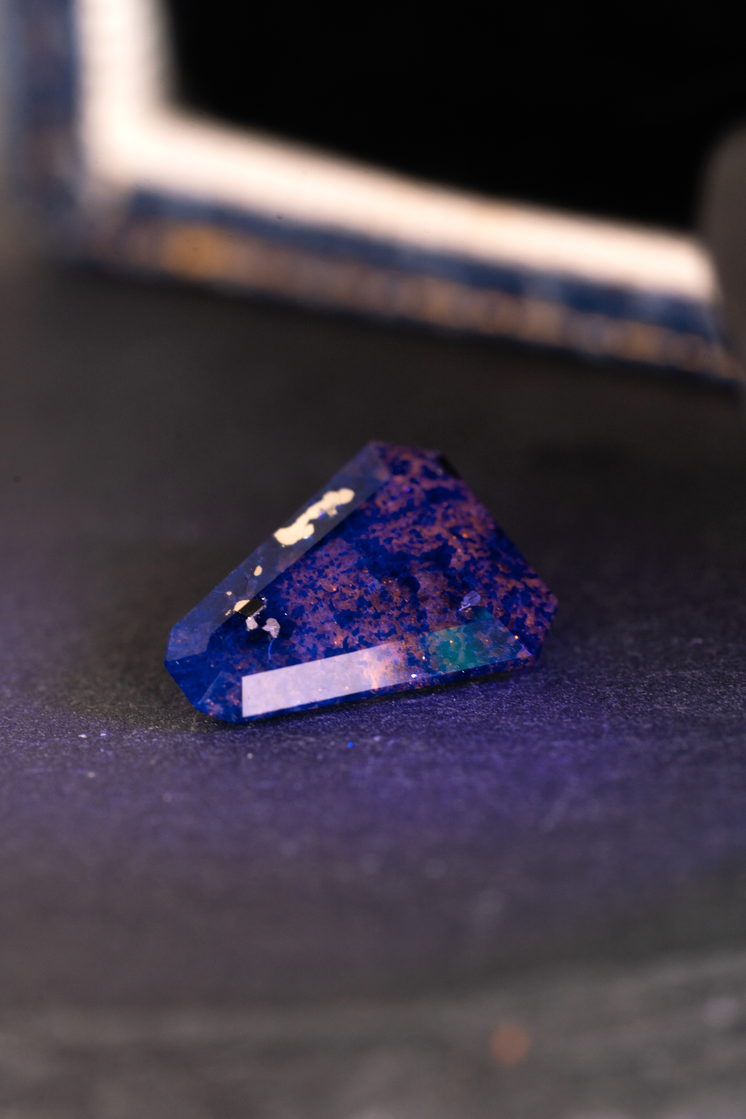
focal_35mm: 105
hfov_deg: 13.0
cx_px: 311
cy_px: 632
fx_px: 3263
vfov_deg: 19.4
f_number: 8
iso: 100
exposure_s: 1/5
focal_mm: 90
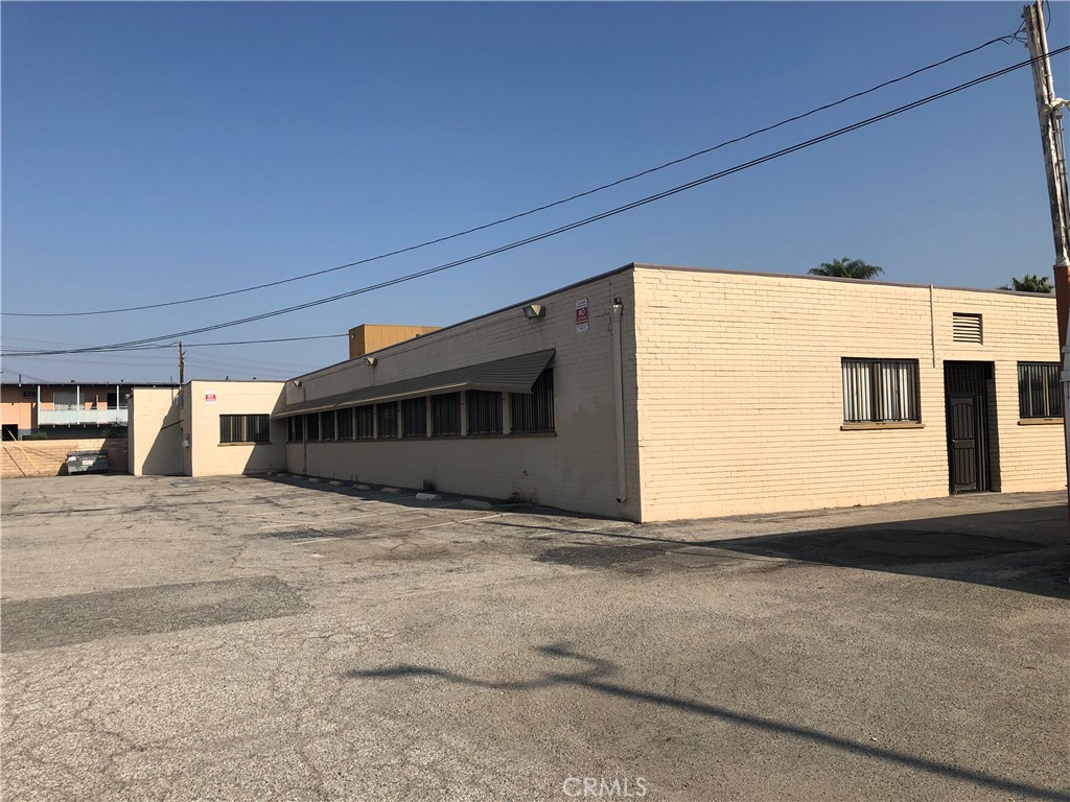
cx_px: 535
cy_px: 401
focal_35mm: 28
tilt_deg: +4.7
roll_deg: +0.9
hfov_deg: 63.4
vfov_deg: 49.7
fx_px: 865
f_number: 1.8
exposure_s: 1/3003
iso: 20
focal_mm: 3.99
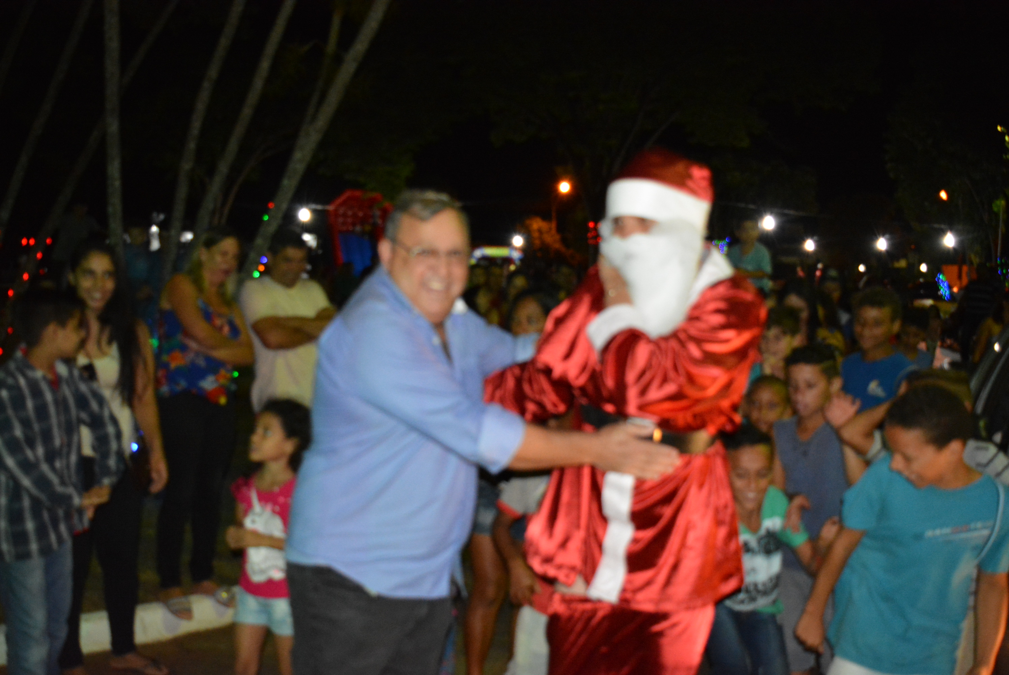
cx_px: 504
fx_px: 968
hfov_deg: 55.1
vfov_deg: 38.4
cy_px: 338
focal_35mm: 34
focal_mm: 23
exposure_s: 1/60
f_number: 3.8
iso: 3200
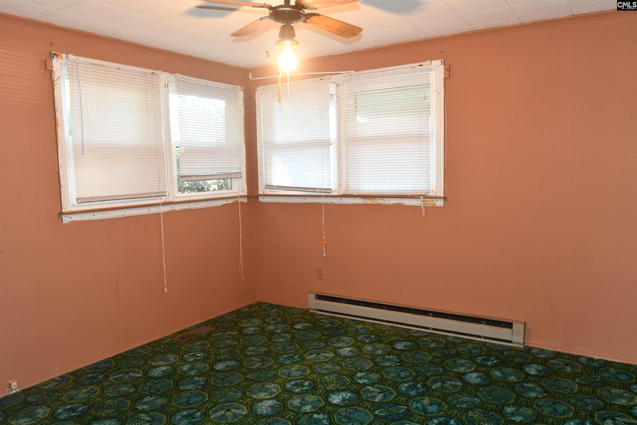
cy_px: 212
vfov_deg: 47.9
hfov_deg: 67.4
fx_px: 478
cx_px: 318
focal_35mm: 27
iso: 1100
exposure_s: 1/60
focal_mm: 18
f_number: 4.2
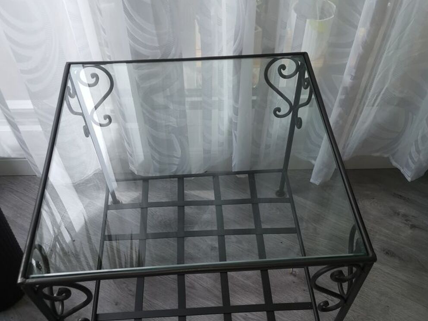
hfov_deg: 52.6
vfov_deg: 40.4
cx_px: 216
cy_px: 203
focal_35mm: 35
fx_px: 433
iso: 100
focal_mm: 4.75
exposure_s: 1/100
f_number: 1.8
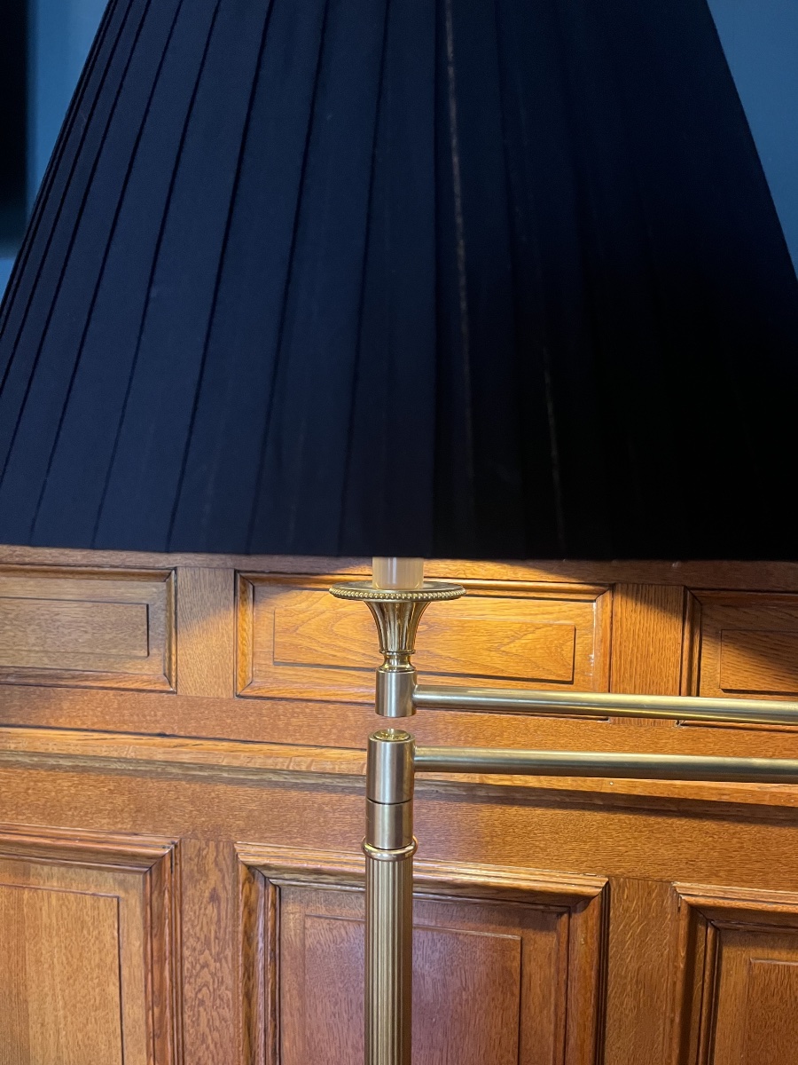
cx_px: 399
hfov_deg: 53.1
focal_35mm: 26
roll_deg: -1.1
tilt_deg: -5.1
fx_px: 799
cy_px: 532
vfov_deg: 67.3
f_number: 1.6
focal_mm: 5.1
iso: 500
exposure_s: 1/33
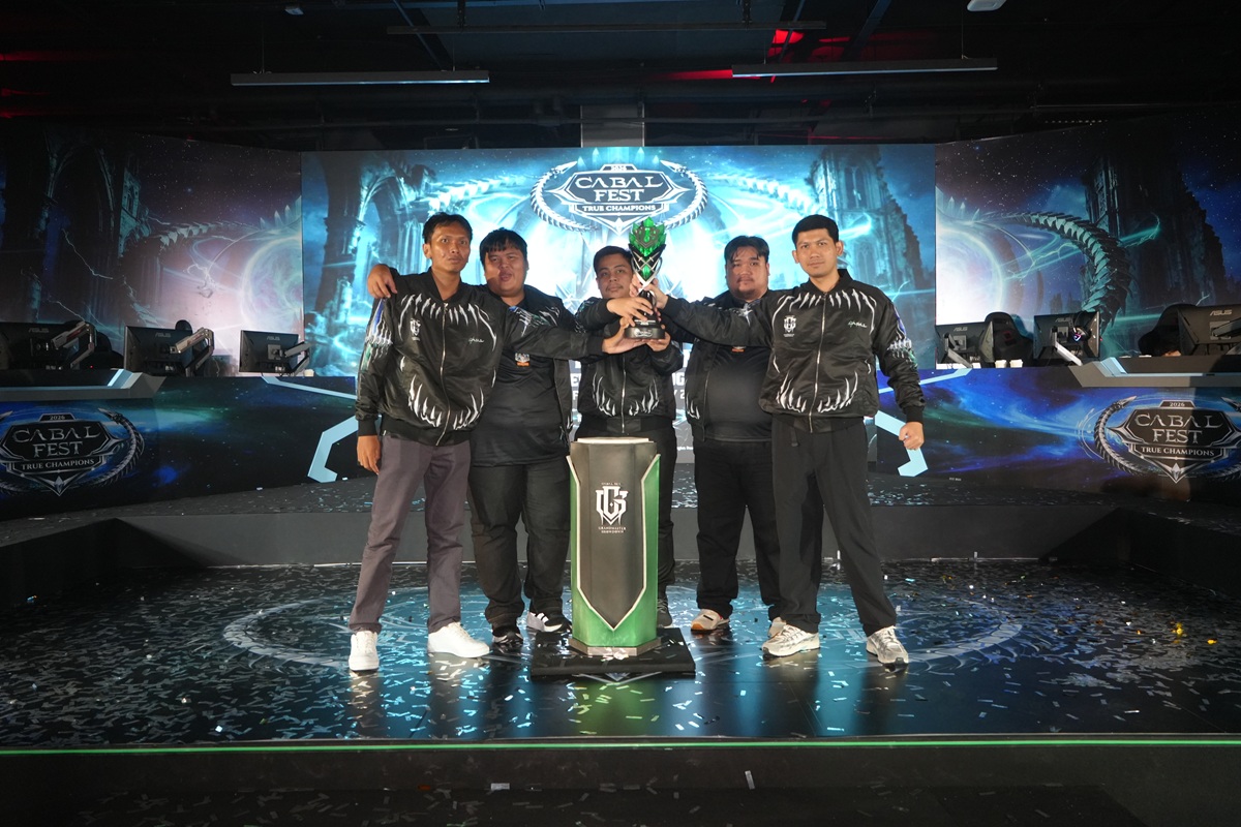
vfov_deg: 45.0
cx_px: 620
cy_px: 414
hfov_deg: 63.7
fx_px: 1000
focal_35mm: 29
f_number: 4
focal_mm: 29
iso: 4000
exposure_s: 1/125
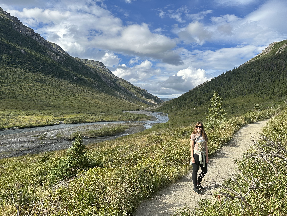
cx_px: 144
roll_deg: -2.0
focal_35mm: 24
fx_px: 199
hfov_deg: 71.6
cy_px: 108
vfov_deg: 56.8
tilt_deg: -1.8
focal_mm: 6.86
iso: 80
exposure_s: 1/3717
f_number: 1.78
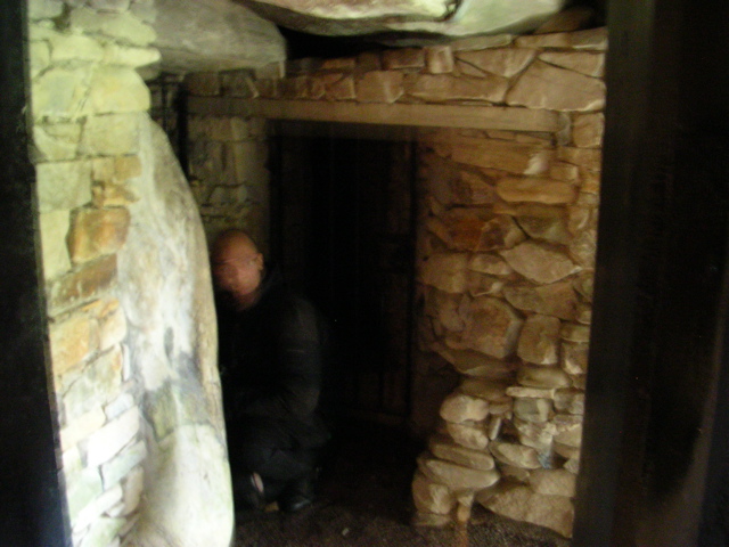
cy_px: 274
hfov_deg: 49.0
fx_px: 800
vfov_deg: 37.7
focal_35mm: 38
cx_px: 364
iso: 200
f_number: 2.8
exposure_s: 1.5
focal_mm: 5.8
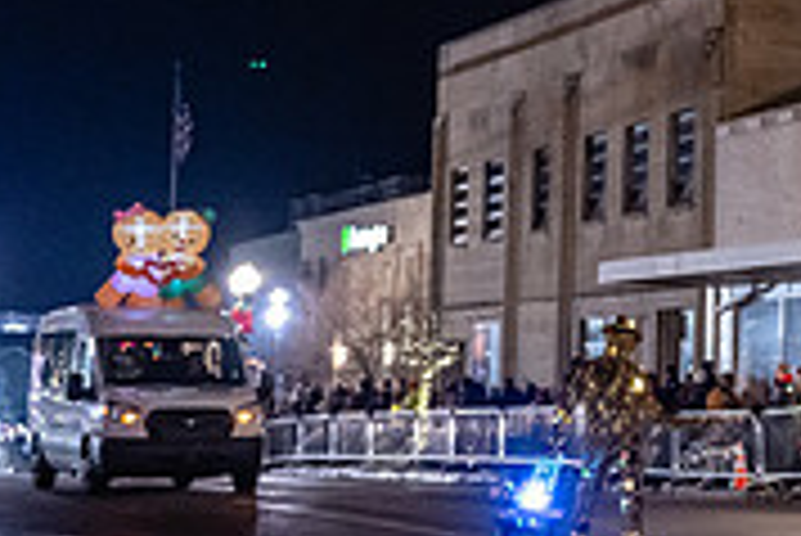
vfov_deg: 13.2
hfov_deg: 17.8
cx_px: 1148
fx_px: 2316
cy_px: 160
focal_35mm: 104
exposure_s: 1/200
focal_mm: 32
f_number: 2.8
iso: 5000
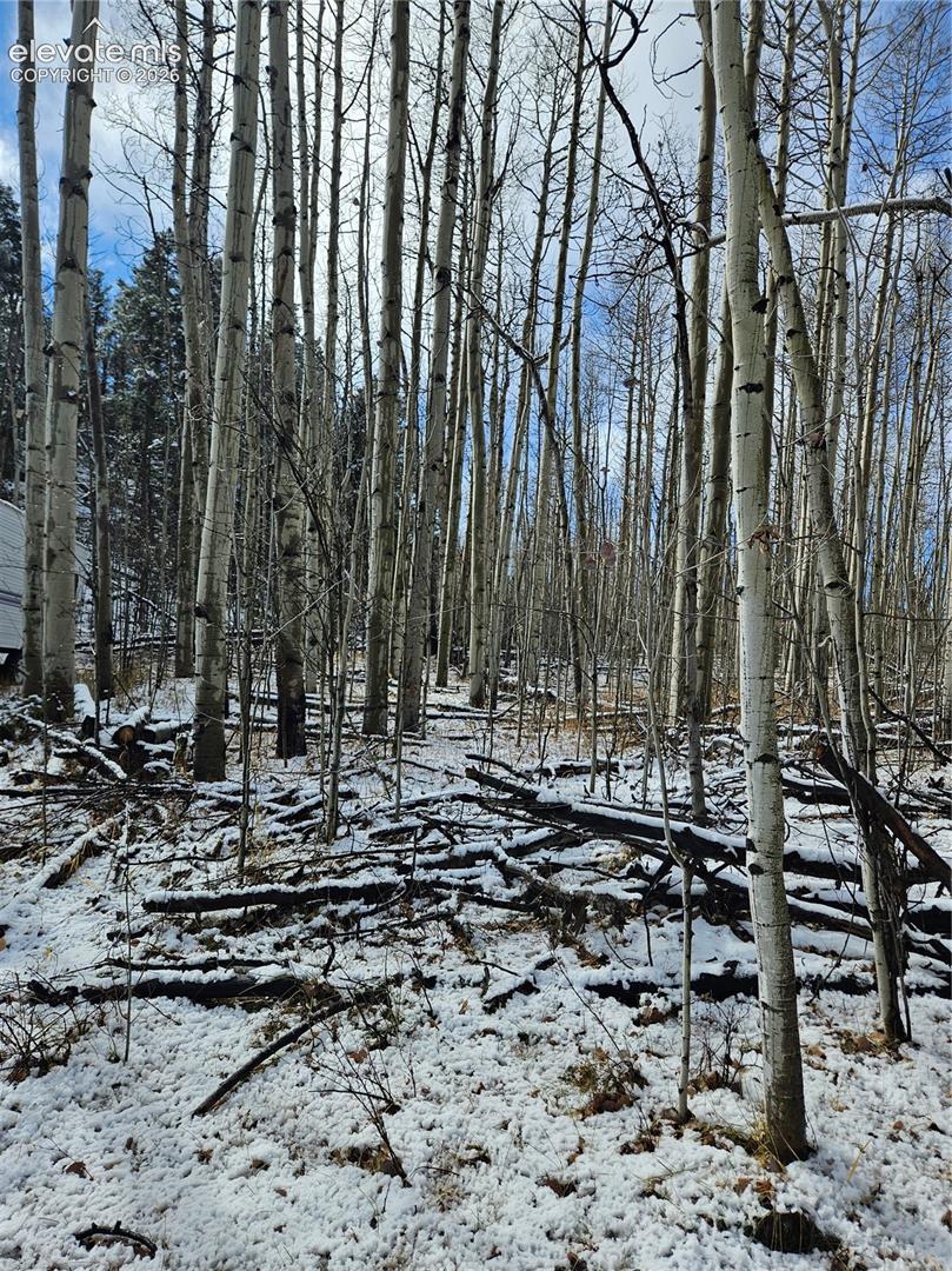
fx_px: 844
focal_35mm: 23
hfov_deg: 58.8
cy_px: 636
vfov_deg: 73.9
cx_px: 476
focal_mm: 5.4
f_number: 1.8
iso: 25
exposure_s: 1/1422
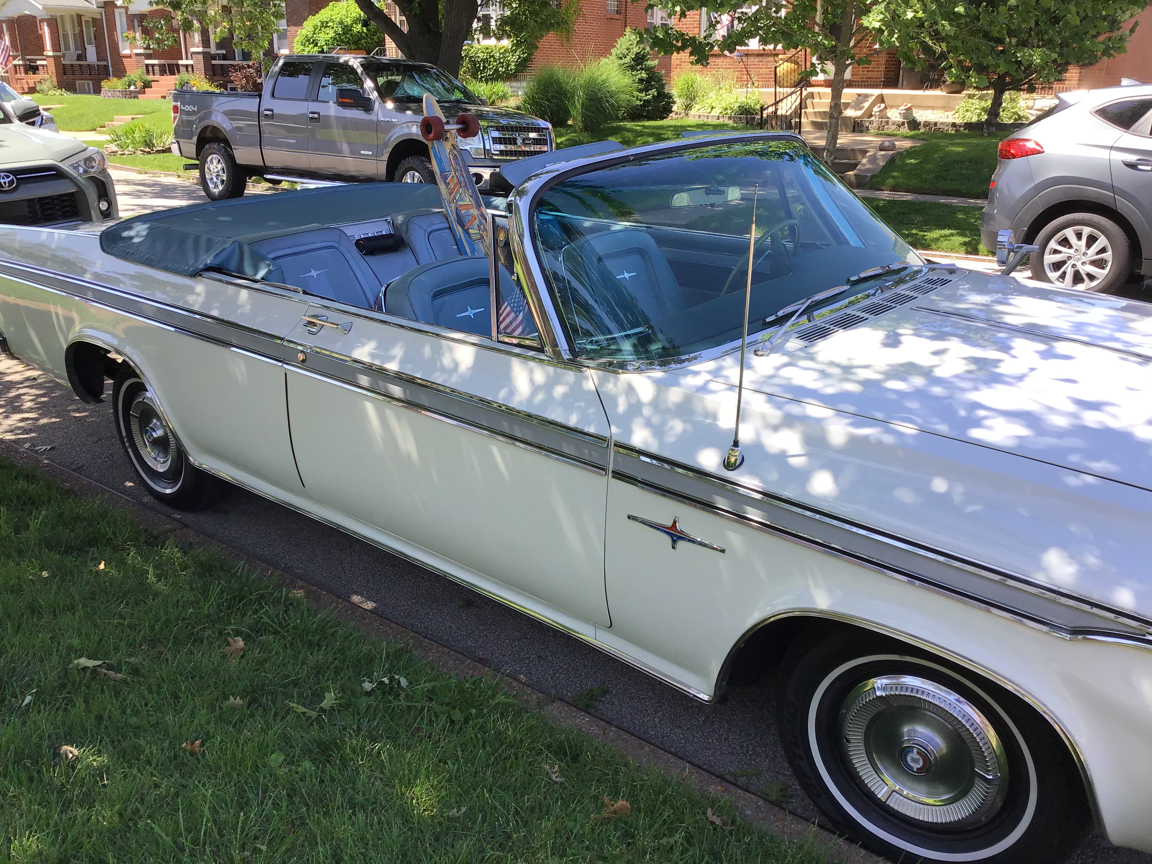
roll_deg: -0.3
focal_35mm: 31
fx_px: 1032
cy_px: 432
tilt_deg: -18.9
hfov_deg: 58.4
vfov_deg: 45.4
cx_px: 576
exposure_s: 1/364
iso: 25
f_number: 2.4
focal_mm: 3.3
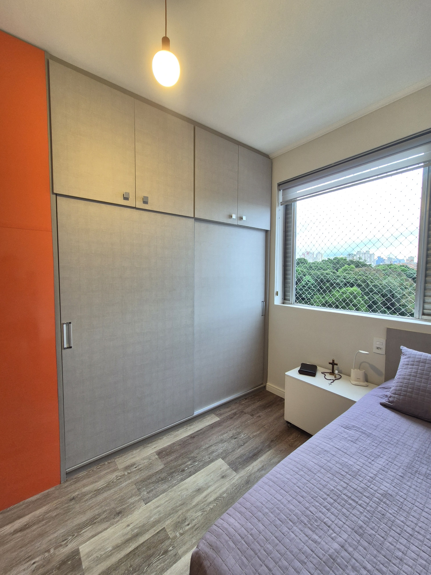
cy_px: 288
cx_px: 216
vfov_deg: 106.2
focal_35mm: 13
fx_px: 216
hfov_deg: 89.9
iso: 160
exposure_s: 1/60
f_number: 2.2
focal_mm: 2.2
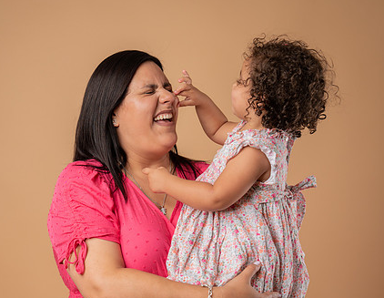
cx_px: 106
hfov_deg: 25.8
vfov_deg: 20.2
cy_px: 200
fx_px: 831
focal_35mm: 74
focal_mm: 46
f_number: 5
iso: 160
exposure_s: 1/250
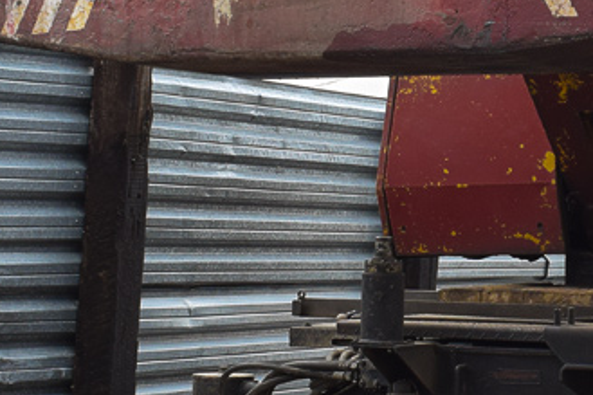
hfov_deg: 14.6
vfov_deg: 10.0
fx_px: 2253
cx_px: 694
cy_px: 197
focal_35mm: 137
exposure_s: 1/250
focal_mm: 25
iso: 400
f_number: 8
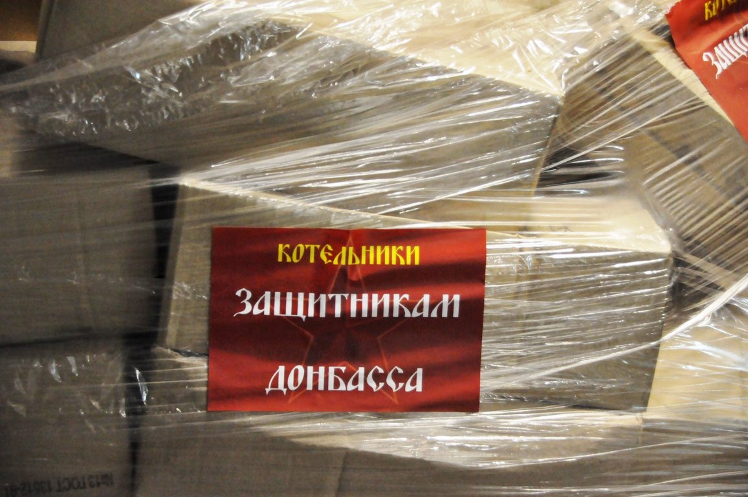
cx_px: 374
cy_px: 248
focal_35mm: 112
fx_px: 2335
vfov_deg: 12.1
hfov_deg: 18.2
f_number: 5
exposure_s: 1/25
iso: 3200
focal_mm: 75
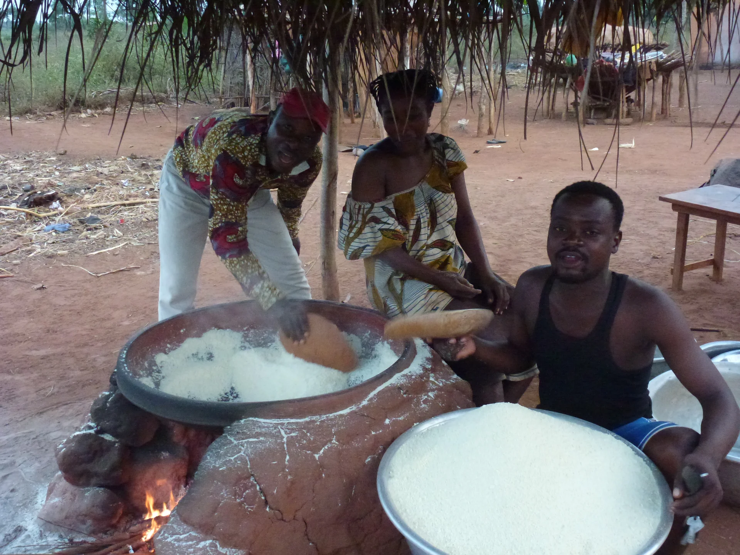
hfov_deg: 51.4
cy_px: 278
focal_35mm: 36
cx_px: 370
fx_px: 770
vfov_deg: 39.7
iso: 800
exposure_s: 1/40
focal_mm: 6.4
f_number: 3.7
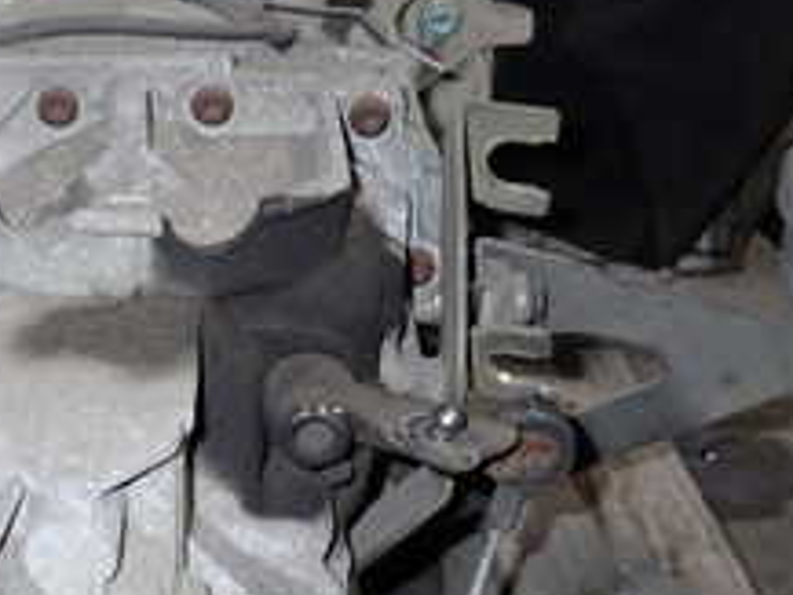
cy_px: 358
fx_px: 1582
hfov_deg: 27.6
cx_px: 161
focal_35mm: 69
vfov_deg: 21.3
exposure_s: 1/30
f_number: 5.6
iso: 200
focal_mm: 4.5
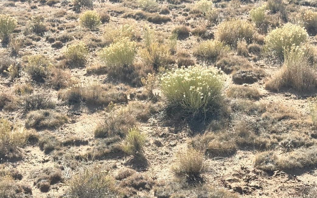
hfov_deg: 26.5
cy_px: 113
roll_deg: +1.0
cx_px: 175
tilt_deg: -18.0
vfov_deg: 16.7
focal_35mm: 78
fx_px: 674
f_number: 1.78
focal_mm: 6.76
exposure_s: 1/3817
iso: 64
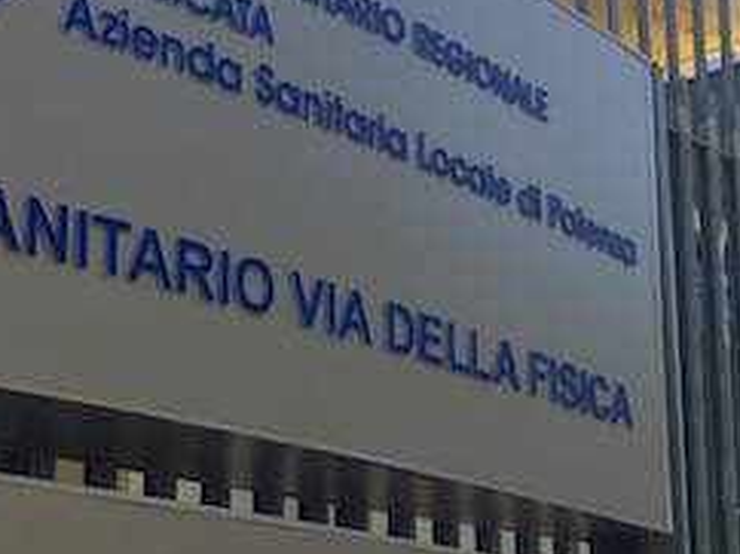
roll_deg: -0.2
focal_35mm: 84
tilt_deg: +13.4
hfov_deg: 23.3
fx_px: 1794
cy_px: 393
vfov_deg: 17.5
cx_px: 346
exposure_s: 1/1041
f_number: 2.2
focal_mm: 4.15
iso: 32
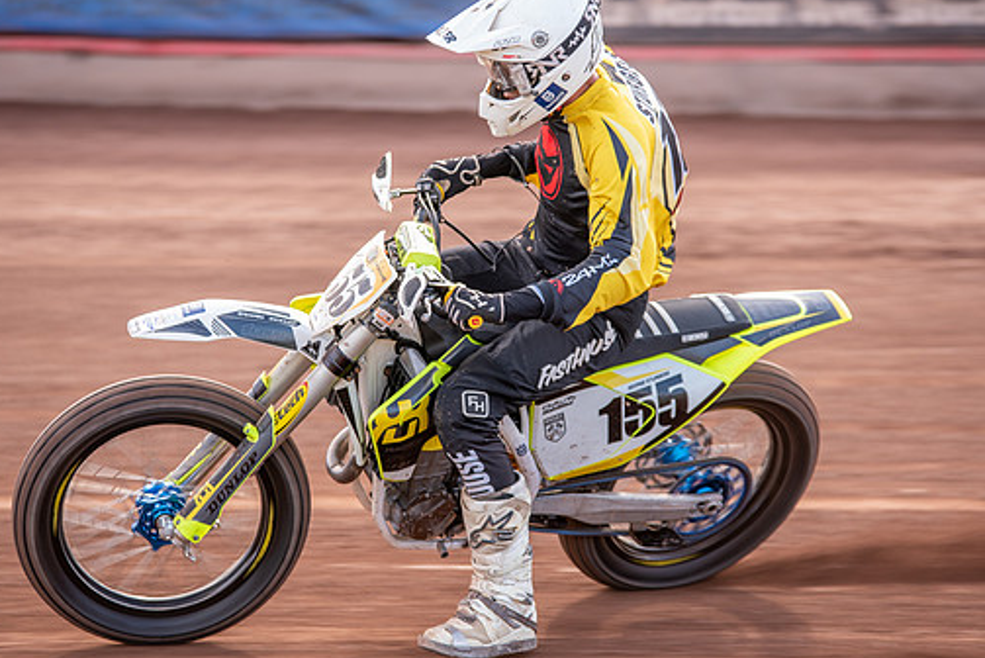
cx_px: 476
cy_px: 320
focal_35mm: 222
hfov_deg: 9.3
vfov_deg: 6.2
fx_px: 6077
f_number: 3.2
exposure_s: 1/250
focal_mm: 175
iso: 160
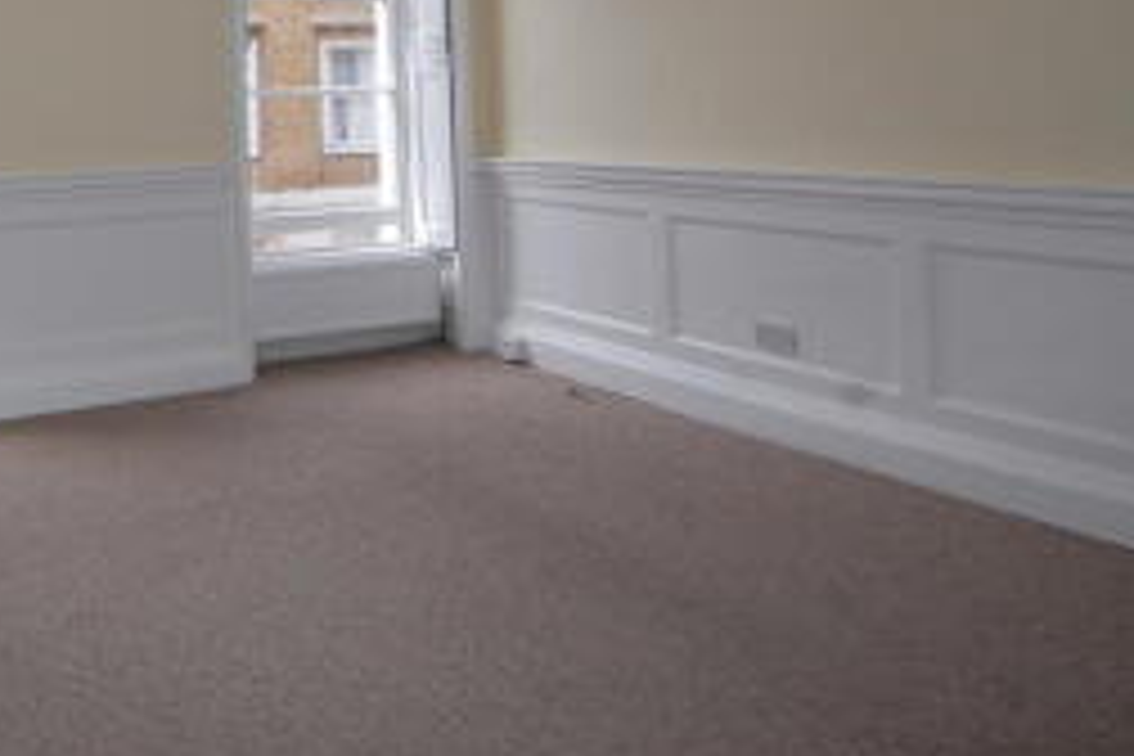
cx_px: 207
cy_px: 83
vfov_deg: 36.6
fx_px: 1071
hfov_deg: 51.8
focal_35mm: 34
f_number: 8
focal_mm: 12
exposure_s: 1/250
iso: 320
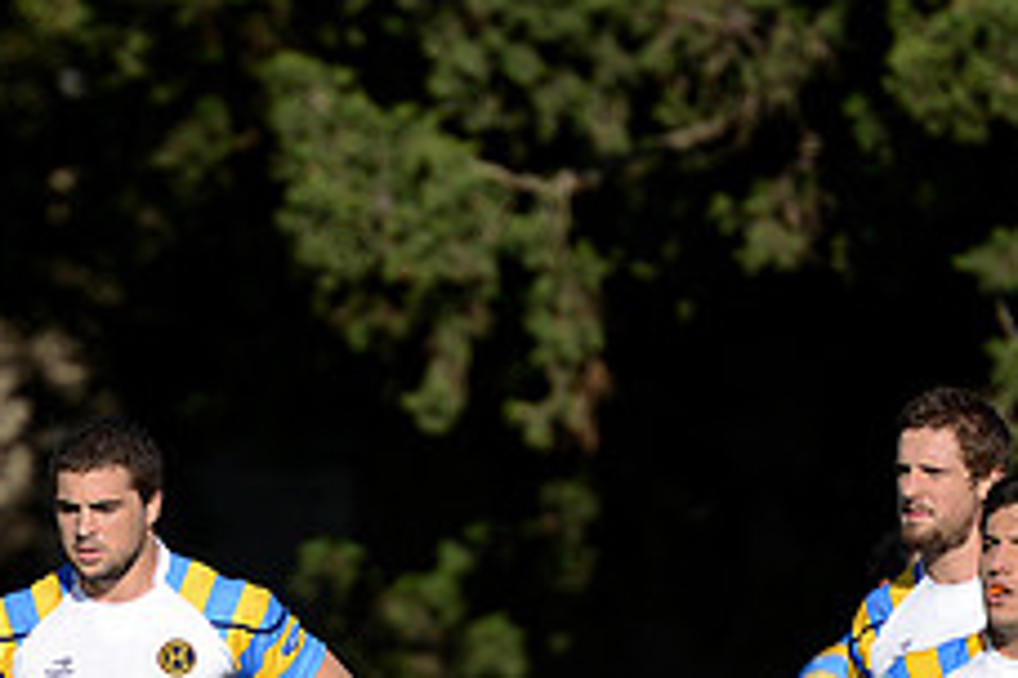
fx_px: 19454
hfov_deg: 3.0
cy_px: 850
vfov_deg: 2.0
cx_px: 196
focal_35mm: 688
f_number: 4
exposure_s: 1/2500
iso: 400
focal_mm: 270
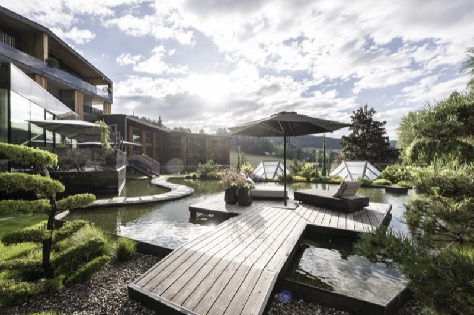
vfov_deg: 77.2
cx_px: 237
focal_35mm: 15
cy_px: 158
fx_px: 197
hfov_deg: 100.4
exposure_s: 1/640
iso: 250
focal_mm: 15
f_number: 7.1
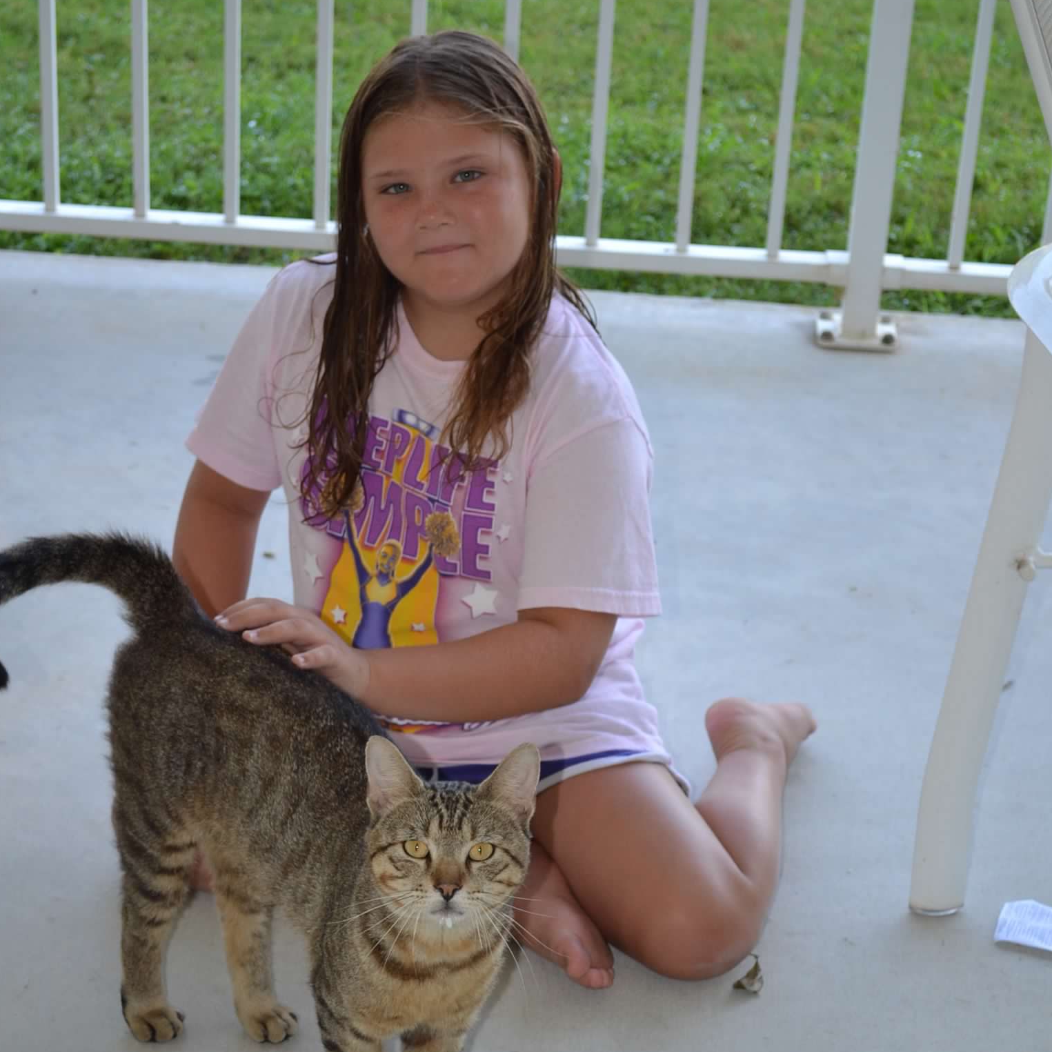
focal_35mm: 87
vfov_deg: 19.9
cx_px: 525
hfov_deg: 20.0
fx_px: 2979
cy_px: 731
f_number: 5.3
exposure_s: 1/125
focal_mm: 45
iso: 360
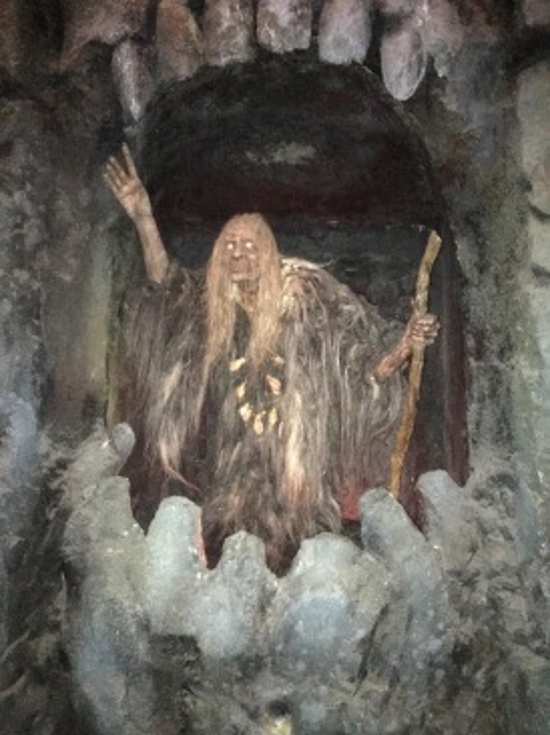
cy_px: 368
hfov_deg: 48.2
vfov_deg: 61.7
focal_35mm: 29
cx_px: 275
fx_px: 615
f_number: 2.2
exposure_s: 1/16
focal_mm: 4.15
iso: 2000
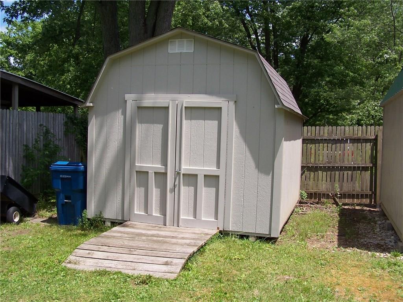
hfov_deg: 49.0
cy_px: 151
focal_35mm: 38
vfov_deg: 37.7
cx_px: 202
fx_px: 442
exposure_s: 1/500
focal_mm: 6.3
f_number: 4
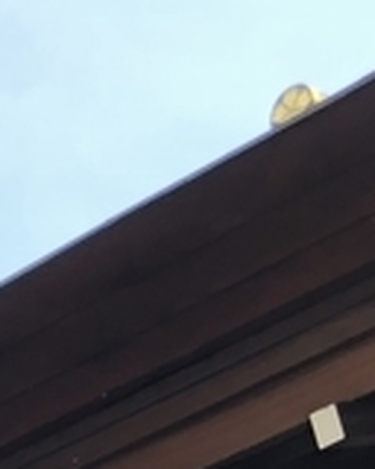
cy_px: 1281
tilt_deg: +10.5
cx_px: -437
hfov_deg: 7.2
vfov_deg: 8.3
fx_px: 2844
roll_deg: +0.4
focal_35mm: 205
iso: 20
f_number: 1.8
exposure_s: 1/195
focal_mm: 3.99
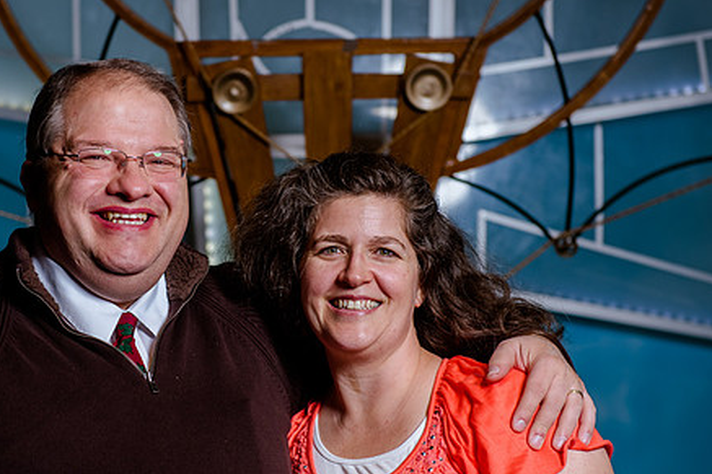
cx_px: 241
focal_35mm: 102
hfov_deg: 20.0
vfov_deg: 13.4
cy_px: 310
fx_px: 2016
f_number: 4
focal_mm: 66
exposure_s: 1/125
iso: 400
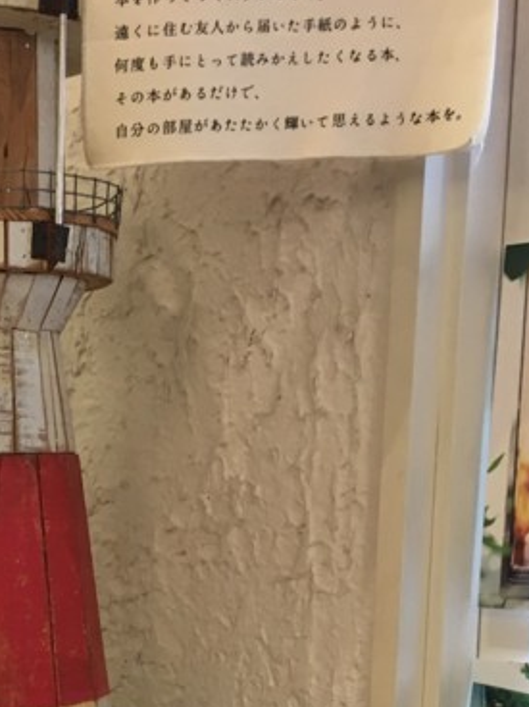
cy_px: 747
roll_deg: +0.3
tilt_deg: -10.1
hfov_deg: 17.1
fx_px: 1651
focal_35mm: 81
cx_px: -165
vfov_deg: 22.9
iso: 80
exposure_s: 1/30
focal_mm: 4.15
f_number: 2.2
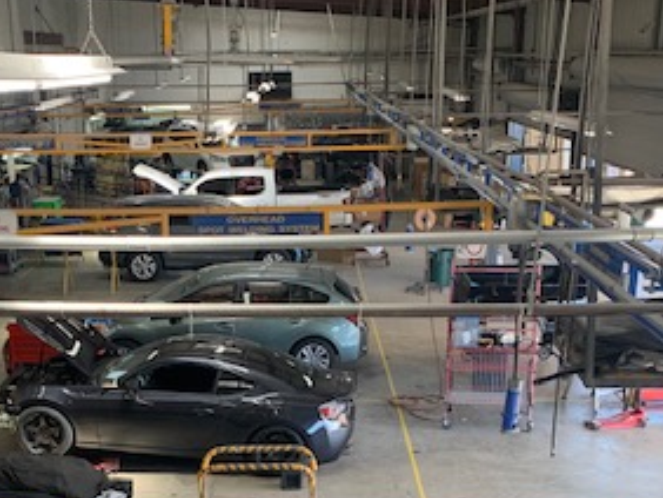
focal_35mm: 59
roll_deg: +0.3
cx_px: 254
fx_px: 1131
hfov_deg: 32.5
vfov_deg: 23.9
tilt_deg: -17.6
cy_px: 479
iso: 64
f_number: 1.8
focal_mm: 4.25
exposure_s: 1/121
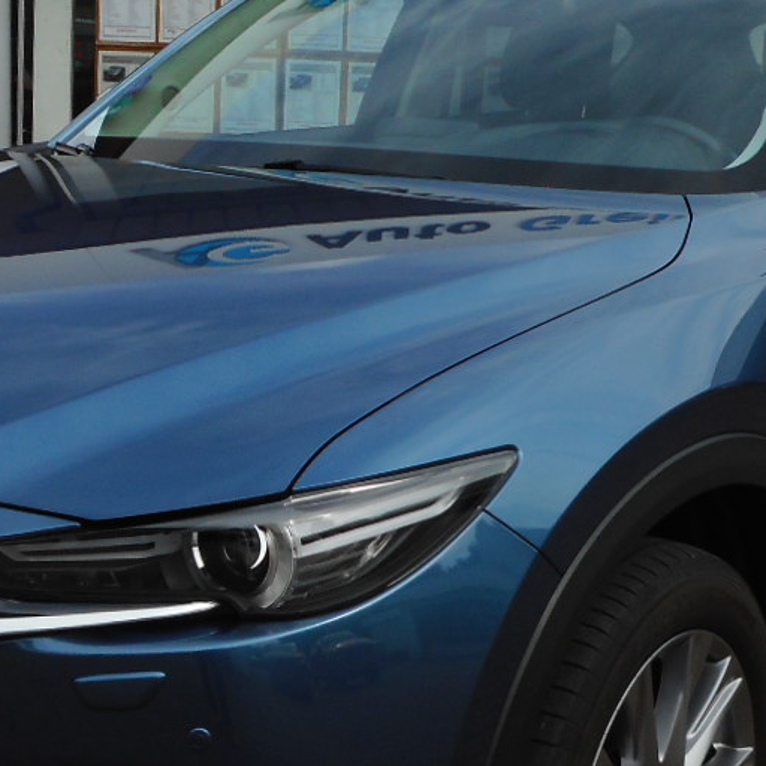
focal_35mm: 69
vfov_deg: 25.0
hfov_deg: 25.0
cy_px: 373
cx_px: 364
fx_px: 1727
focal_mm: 4.5
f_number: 3.7
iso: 80
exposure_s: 1/640
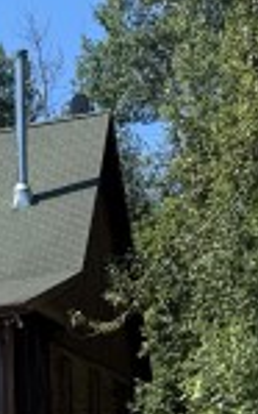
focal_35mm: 109
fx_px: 1227
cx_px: -203
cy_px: 656
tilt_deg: -6.1
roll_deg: +3.1
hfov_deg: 11.2
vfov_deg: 17.0
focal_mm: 6.76
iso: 80
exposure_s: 1/3953
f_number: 1.78
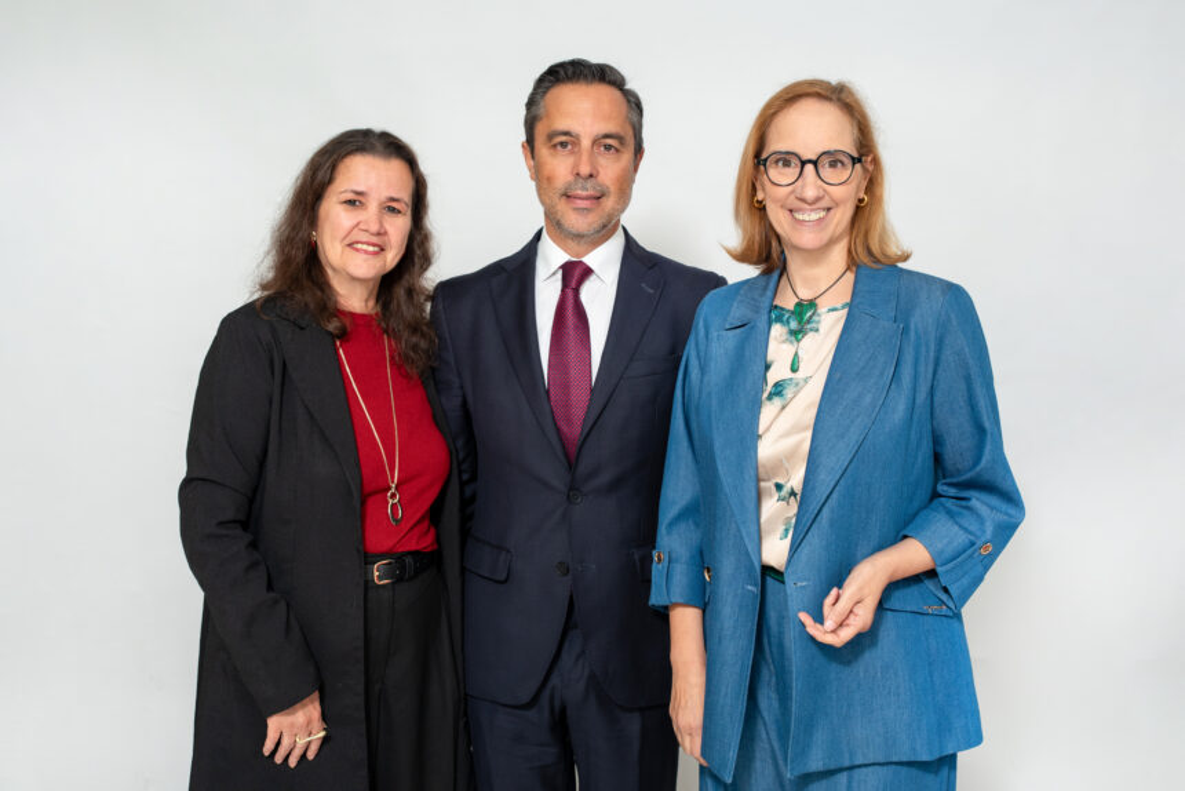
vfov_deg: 35.1
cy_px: 396
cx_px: 592
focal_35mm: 38
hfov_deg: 50.7
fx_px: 1251
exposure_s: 1/100
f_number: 4
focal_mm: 38
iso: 125
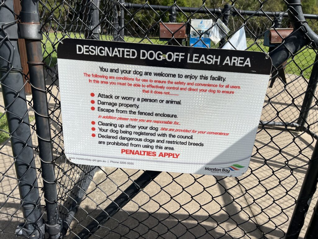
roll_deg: -2.2
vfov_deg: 53.1
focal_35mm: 26
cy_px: 120
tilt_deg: -21.2
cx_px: 159
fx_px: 239
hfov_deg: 67.3
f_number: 1.5
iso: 50
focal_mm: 5.7
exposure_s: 1/5076
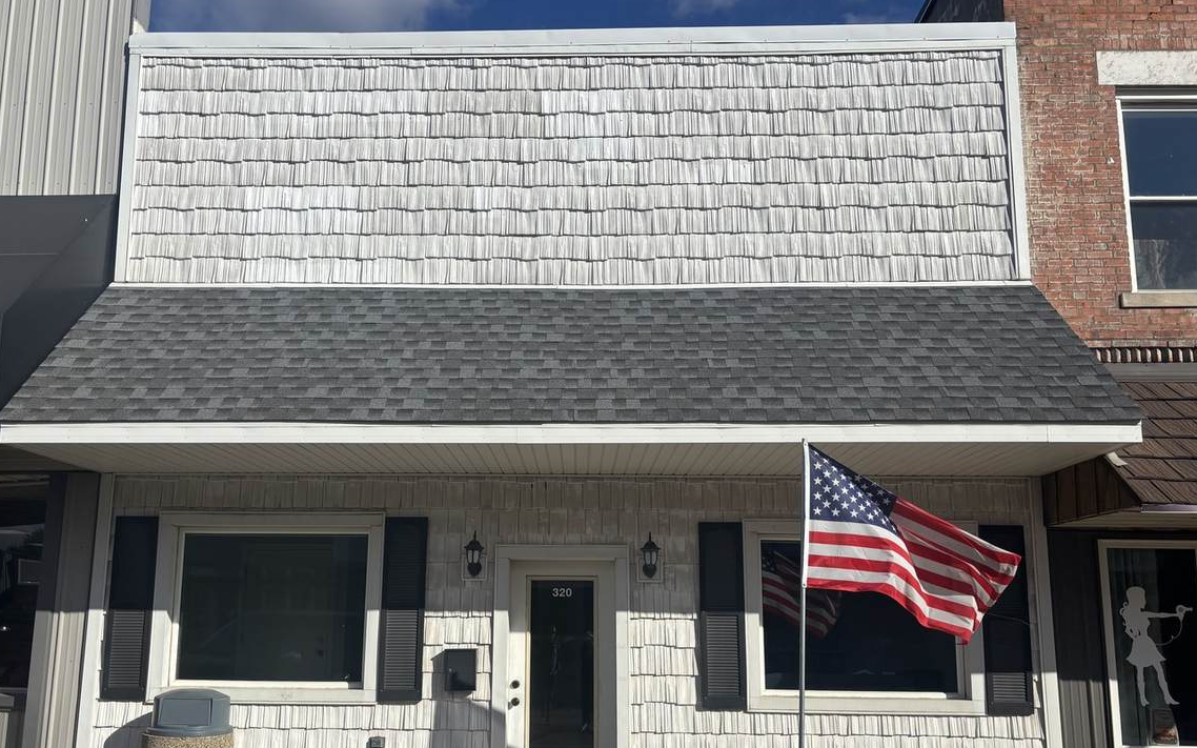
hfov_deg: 61.2
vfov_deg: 40.3
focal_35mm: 31
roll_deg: +0.1
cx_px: 567
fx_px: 1011
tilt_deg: +11.1
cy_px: 473
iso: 50
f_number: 1.6
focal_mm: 5.96
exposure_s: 1/6711
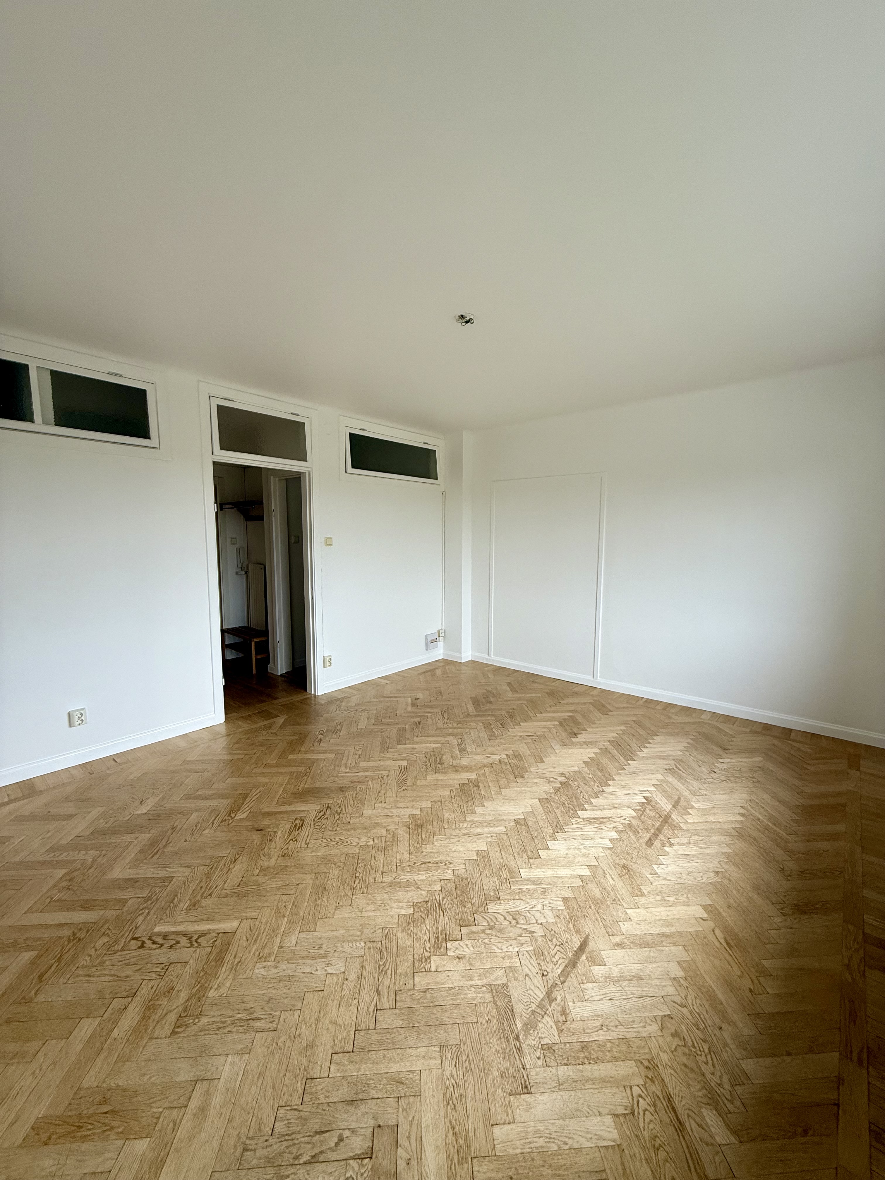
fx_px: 477
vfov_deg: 102.1
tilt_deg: -5.3
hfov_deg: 85.7
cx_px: 442
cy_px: 590
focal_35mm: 14
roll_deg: -0.2
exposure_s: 1/99
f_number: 2.2
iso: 100
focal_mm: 2.22
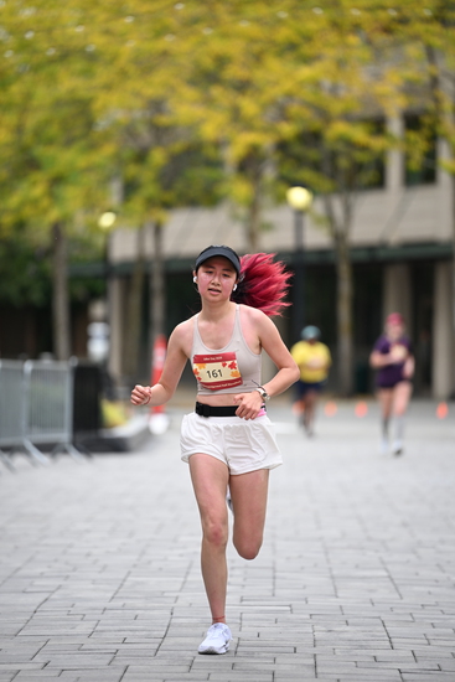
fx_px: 3789
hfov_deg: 6.9
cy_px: 341
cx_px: 228
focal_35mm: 200
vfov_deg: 10.3
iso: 640
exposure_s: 1/2500
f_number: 2.8
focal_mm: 200
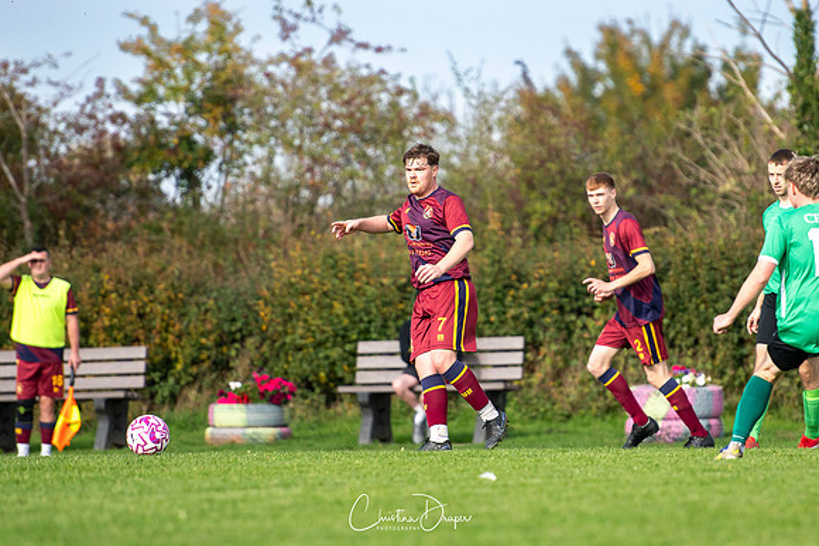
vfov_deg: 3.5
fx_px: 9029
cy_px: 250
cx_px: 473
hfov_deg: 5.2
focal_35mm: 397
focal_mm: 200
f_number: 2.8
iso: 250
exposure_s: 1/2500
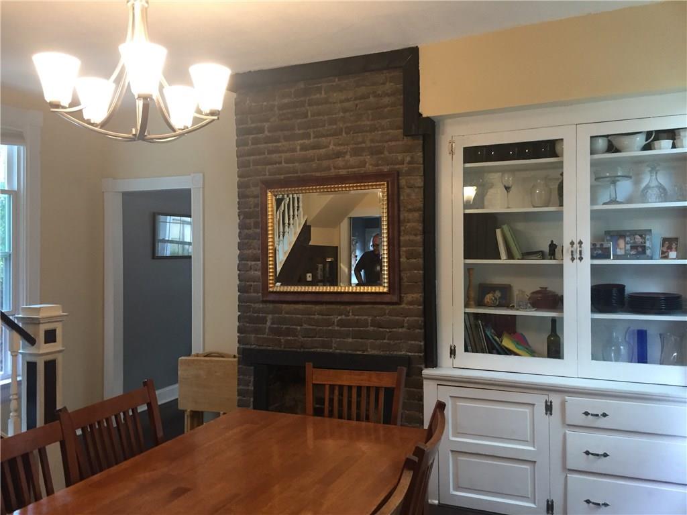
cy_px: 258
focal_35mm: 29
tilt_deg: -0.1
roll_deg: -0.7
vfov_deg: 48.2
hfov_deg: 61.7
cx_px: 344
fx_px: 576
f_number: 2.2
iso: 125
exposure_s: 1/30
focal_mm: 4.15
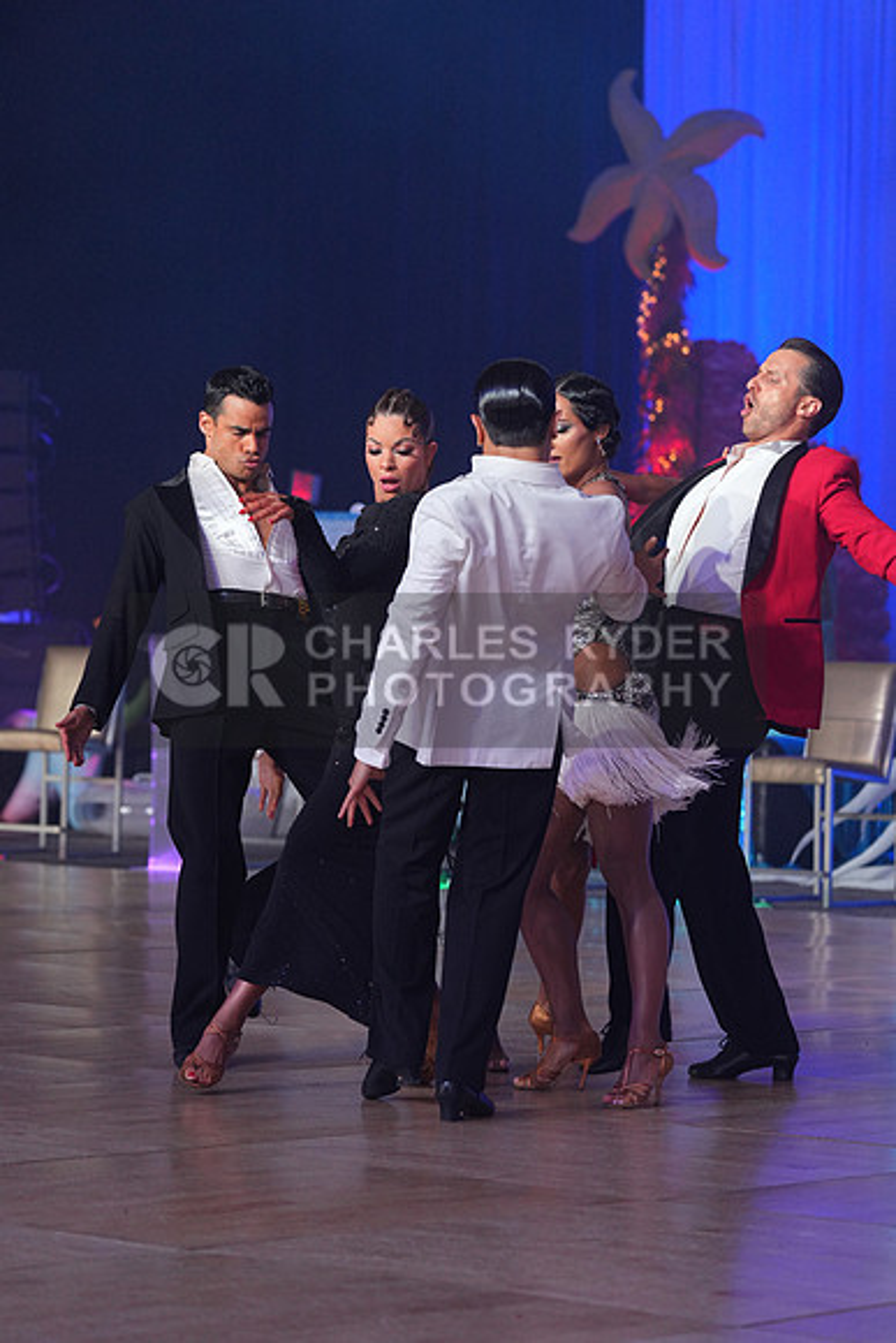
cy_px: 672
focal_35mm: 125
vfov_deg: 16.4
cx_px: 448
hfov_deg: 11.0
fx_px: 4664
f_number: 4
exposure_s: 1/400
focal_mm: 125
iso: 1600
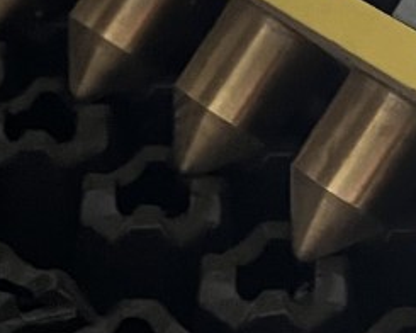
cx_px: 484
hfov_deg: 12.7
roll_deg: -1.7
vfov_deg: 10.4
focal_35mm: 149
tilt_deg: -36.5
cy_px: 136
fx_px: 1834
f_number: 1.6
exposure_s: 1/30
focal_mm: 5.1
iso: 800
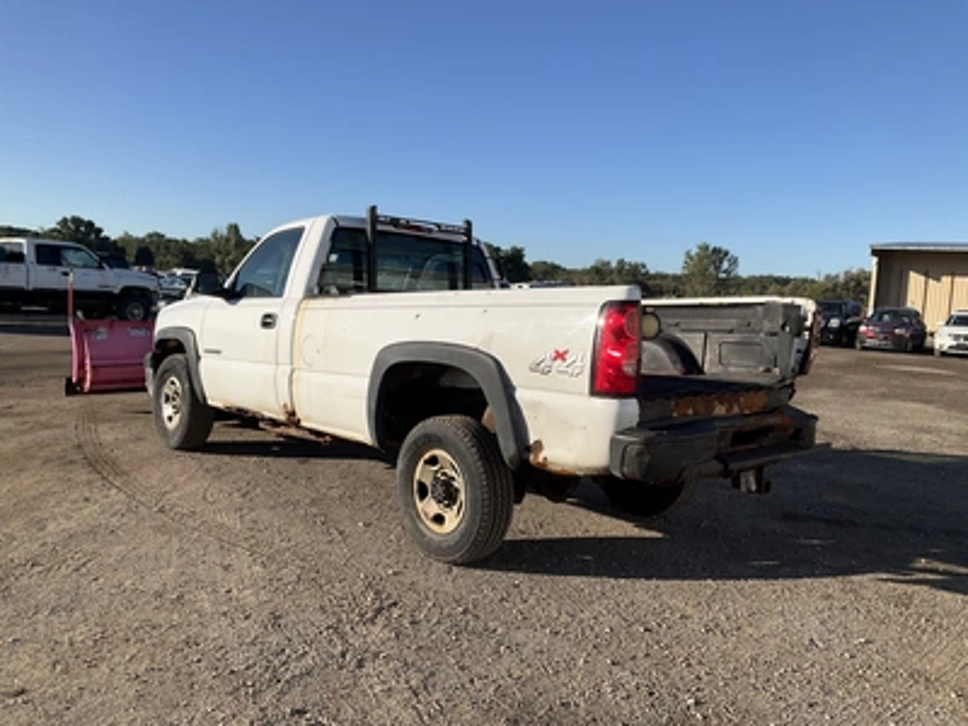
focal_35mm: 29
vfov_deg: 48.2
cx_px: 484
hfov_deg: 61.7
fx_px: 811
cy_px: 363
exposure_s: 1/1984
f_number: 1.8
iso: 25
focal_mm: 3
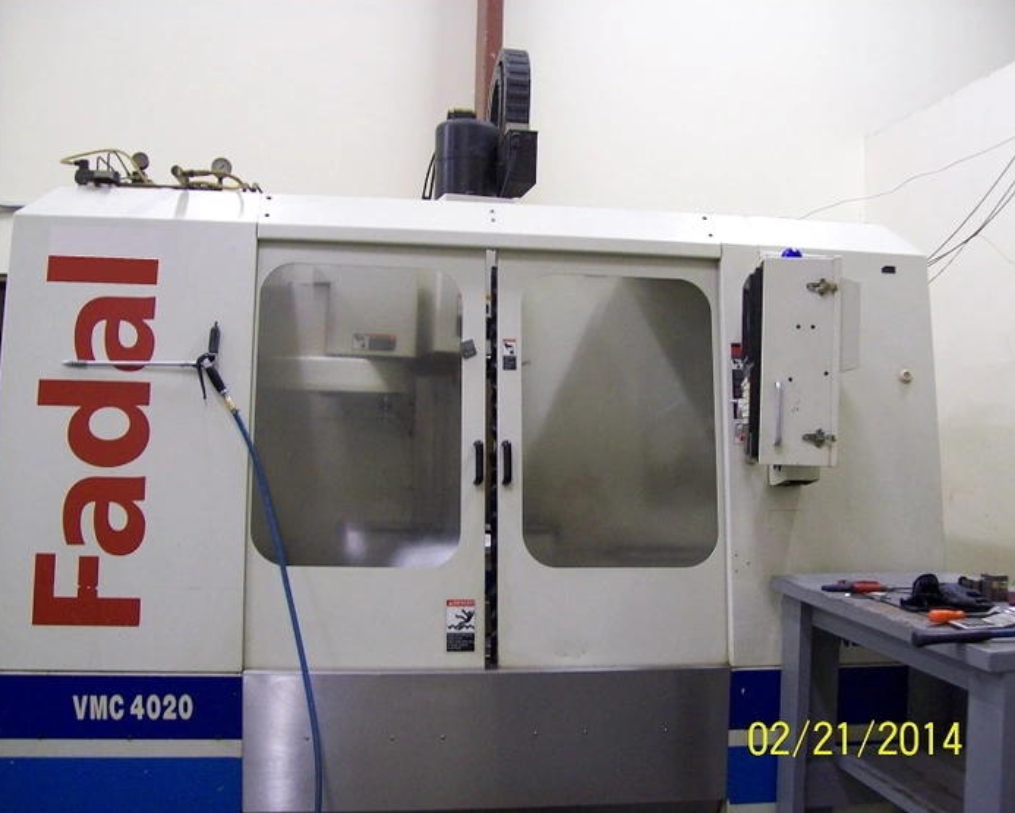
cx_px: 492
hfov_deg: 47.9
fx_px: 1142
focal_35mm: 38
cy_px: 407
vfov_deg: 39.2
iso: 160
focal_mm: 6
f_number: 2.7
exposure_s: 1/11.6
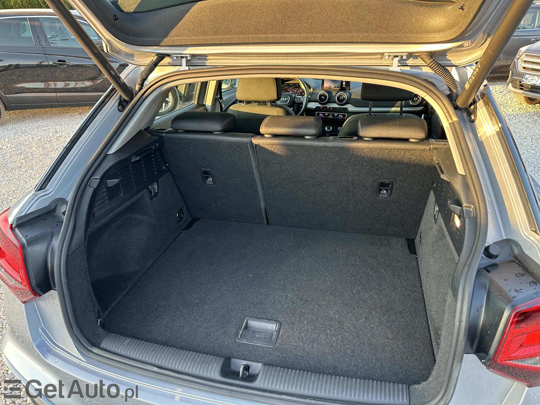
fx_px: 374
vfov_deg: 56.8
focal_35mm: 24
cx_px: 270
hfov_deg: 71.6
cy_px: 202
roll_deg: +1.9
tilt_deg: -27.8
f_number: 1.78
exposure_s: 1/121
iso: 160
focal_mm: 6.86
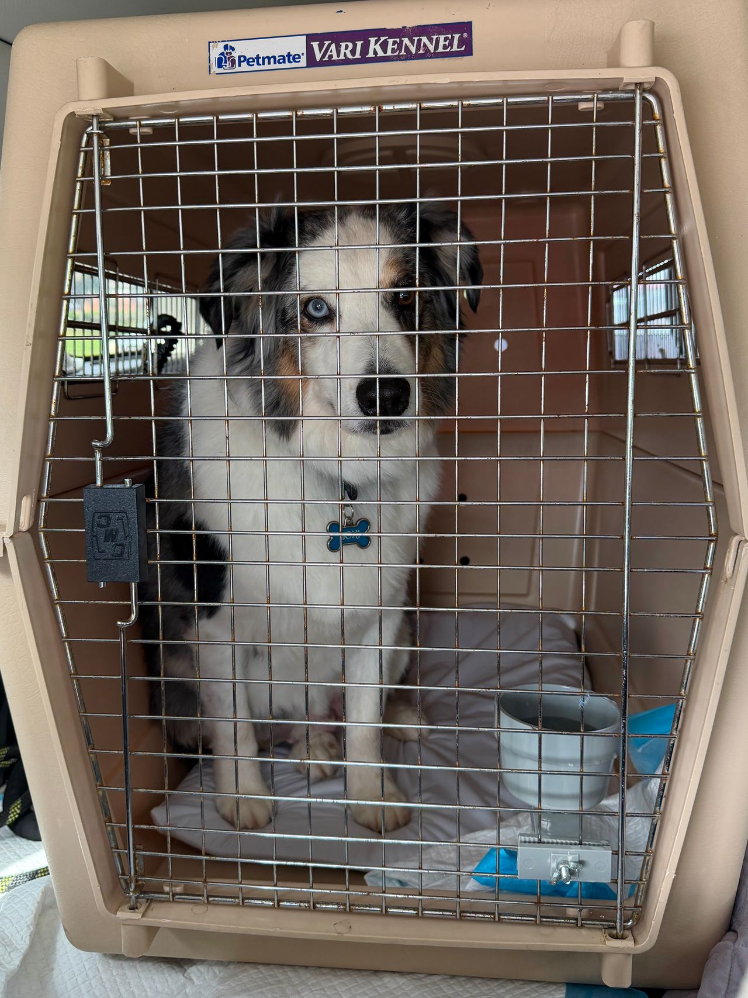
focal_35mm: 24
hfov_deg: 56.8
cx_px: 374
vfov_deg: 71.6
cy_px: 499
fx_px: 692
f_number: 1.78
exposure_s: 1/140
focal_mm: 6.76
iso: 160
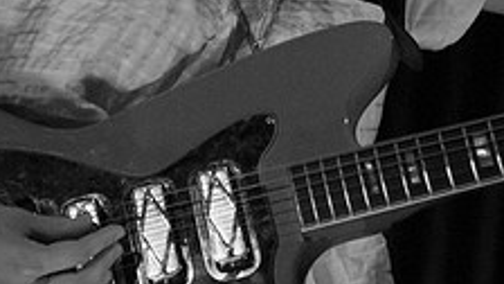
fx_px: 2953
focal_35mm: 221
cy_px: -70
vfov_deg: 5.5
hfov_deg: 9.8
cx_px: 217
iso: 1600
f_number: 3.2
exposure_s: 1/80
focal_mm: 70
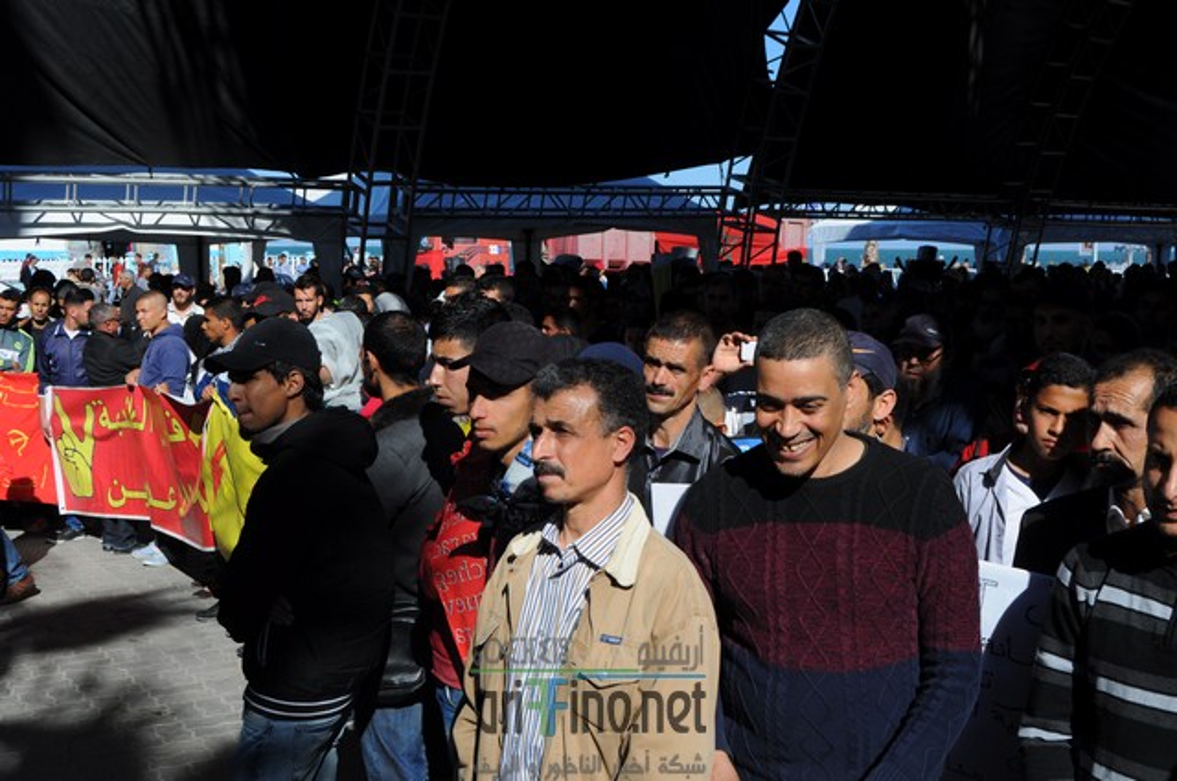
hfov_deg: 46.5
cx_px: 588
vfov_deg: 31.8
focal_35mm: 42
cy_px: 390
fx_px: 1371
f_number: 10
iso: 200
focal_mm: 28
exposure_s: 1/400
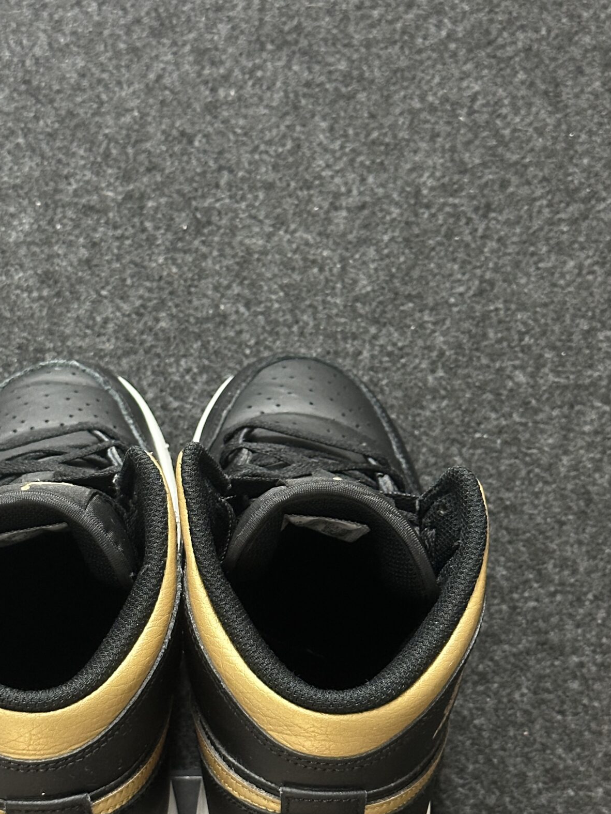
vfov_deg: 24.9
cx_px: 178
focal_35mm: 78
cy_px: 554
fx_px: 1835
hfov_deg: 18.8
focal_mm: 6.86
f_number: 1.78
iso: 640
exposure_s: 1/27
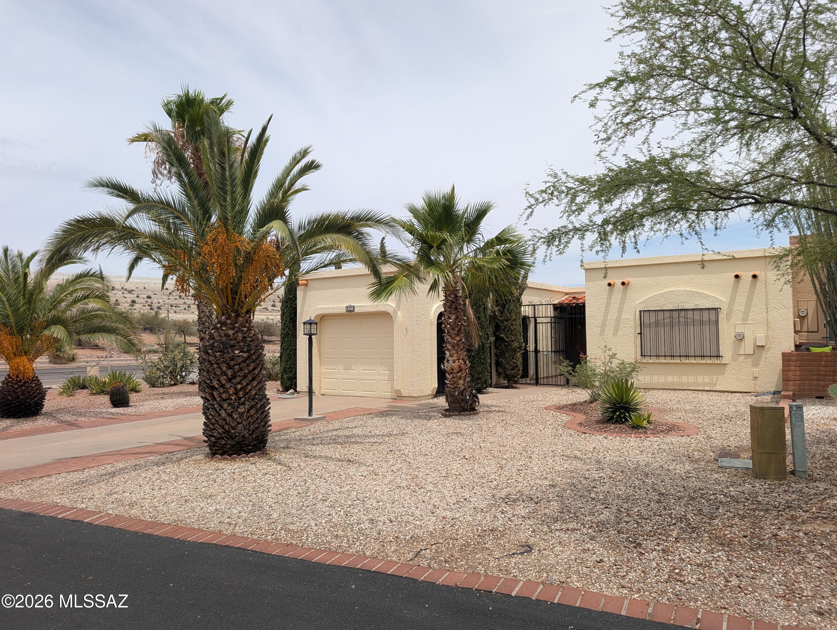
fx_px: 581
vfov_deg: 56.9
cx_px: 418
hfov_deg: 71.5
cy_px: 315
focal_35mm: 24
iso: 21
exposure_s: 1/1577
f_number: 1.68
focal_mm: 6.9
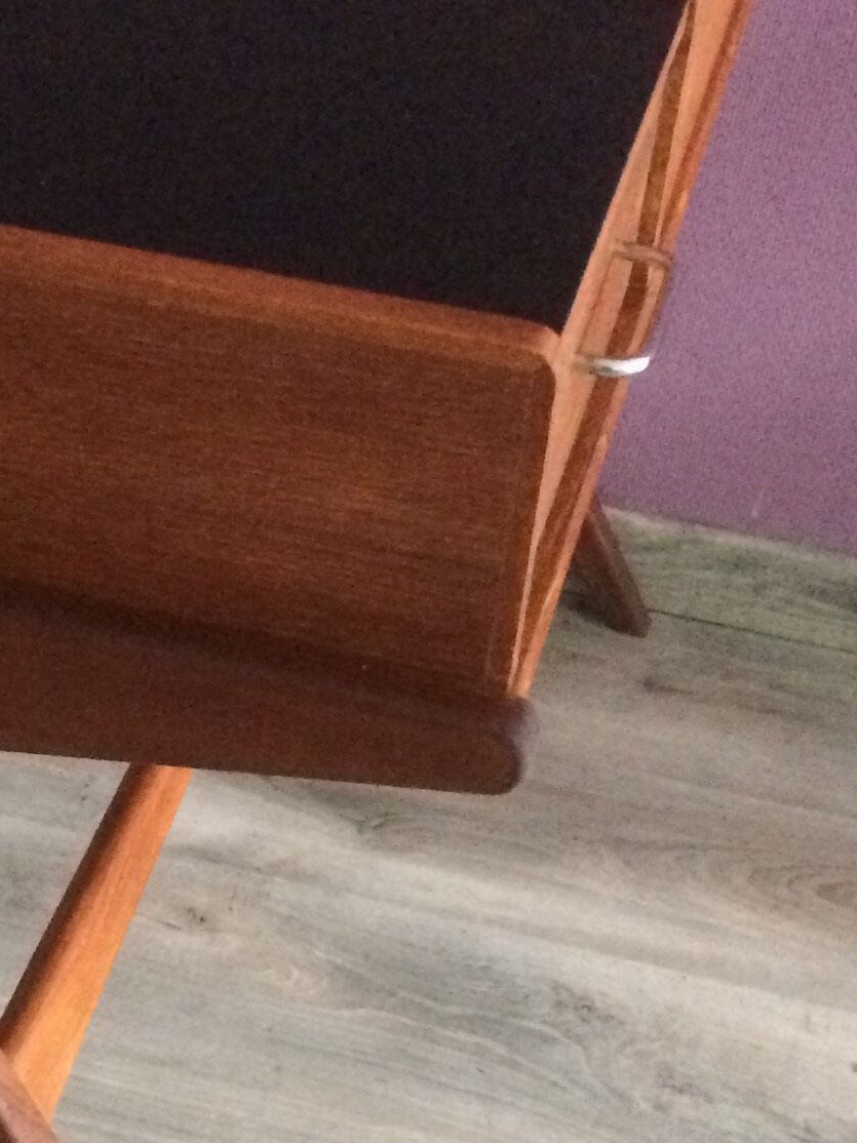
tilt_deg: -43.4
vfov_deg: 22.9
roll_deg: -2.3
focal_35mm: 85
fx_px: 2807
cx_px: 56
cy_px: 776
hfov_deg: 17.1
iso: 640
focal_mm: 4.15
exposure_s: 1/17
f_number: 2.2
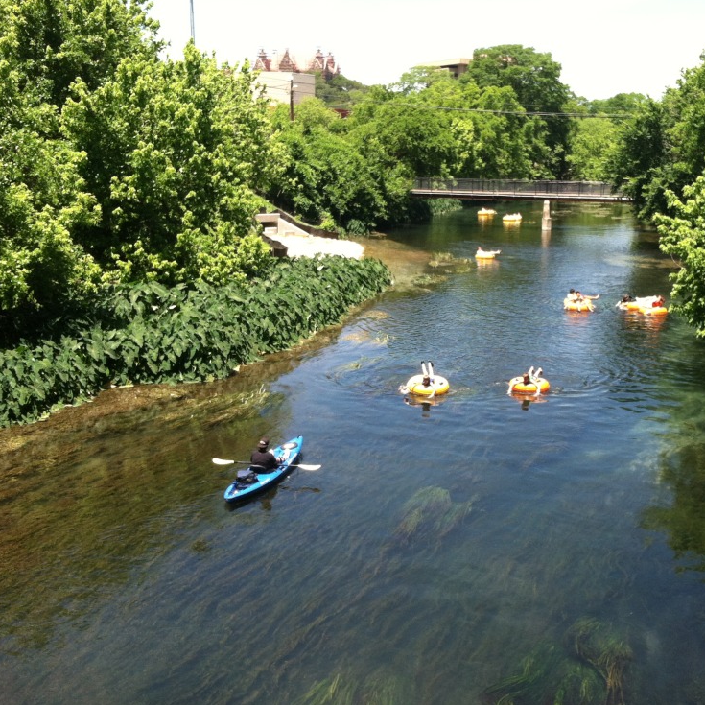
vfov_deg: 39.2
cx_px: 457
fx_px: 991
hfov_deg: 38.8
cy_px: 346
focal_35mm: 43
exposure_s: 1/405
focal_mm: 3.85
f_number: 2.8
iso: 80
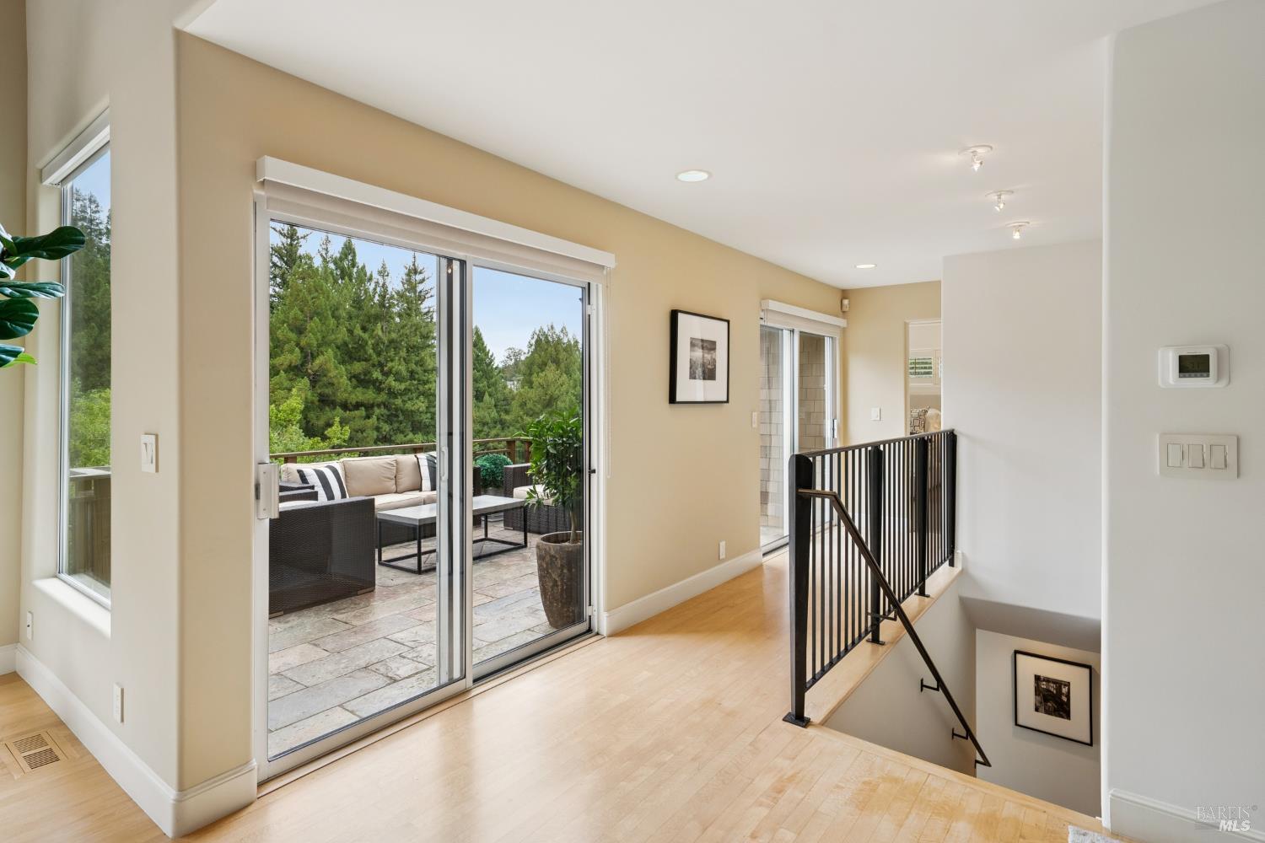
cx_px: 632
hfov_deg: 90.0
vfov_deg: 67.4
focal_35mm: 18
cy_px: 422
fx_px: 632
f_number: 8
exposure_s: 1/200
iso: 640
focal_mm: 18
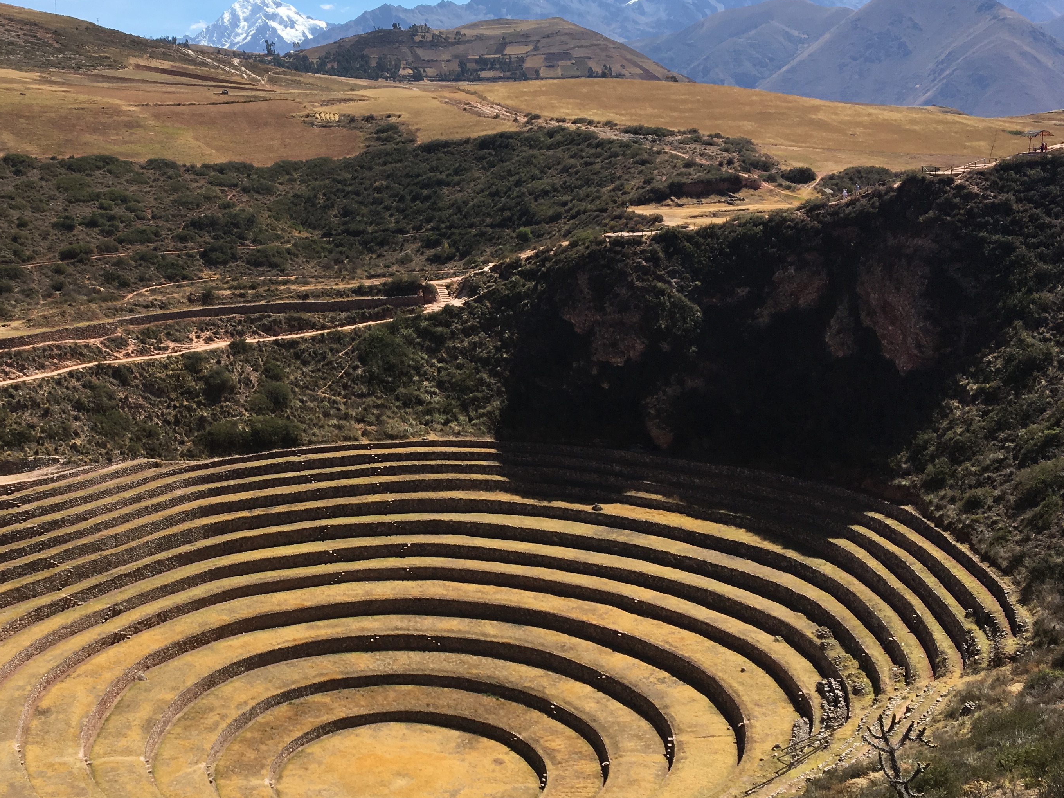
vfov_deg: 33.6
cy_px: 431
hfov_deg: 42.9
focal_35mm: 43
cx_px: 304
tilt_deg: -12.4
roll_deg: +2.7
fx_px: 1322
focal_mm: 4.15
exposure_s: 1/1374
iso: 25
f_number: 2.2
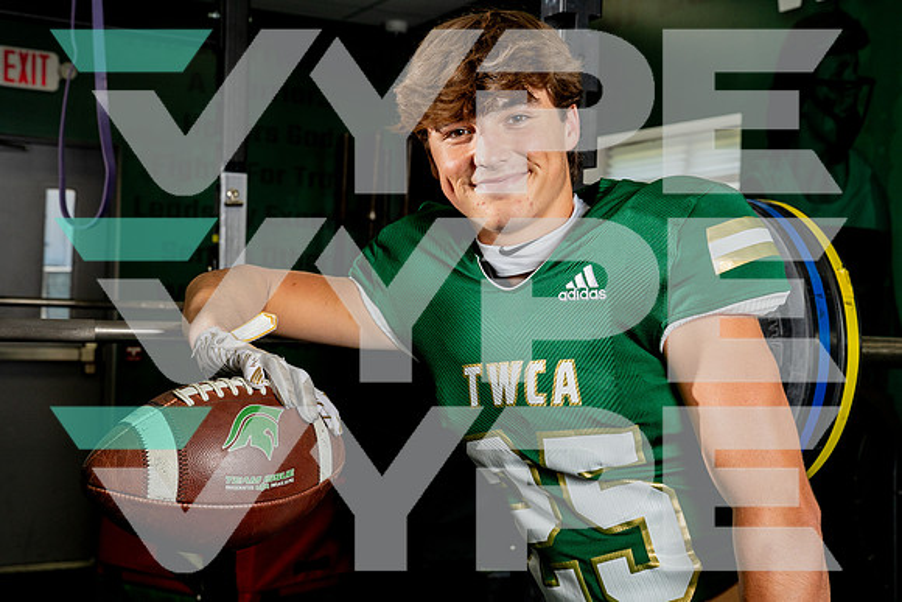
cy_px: 299
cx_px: 446
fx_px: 1311
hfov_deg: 38.0
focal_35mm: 52
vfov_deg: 25.9
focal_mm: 50
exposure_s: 1/250
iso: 500
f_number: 8
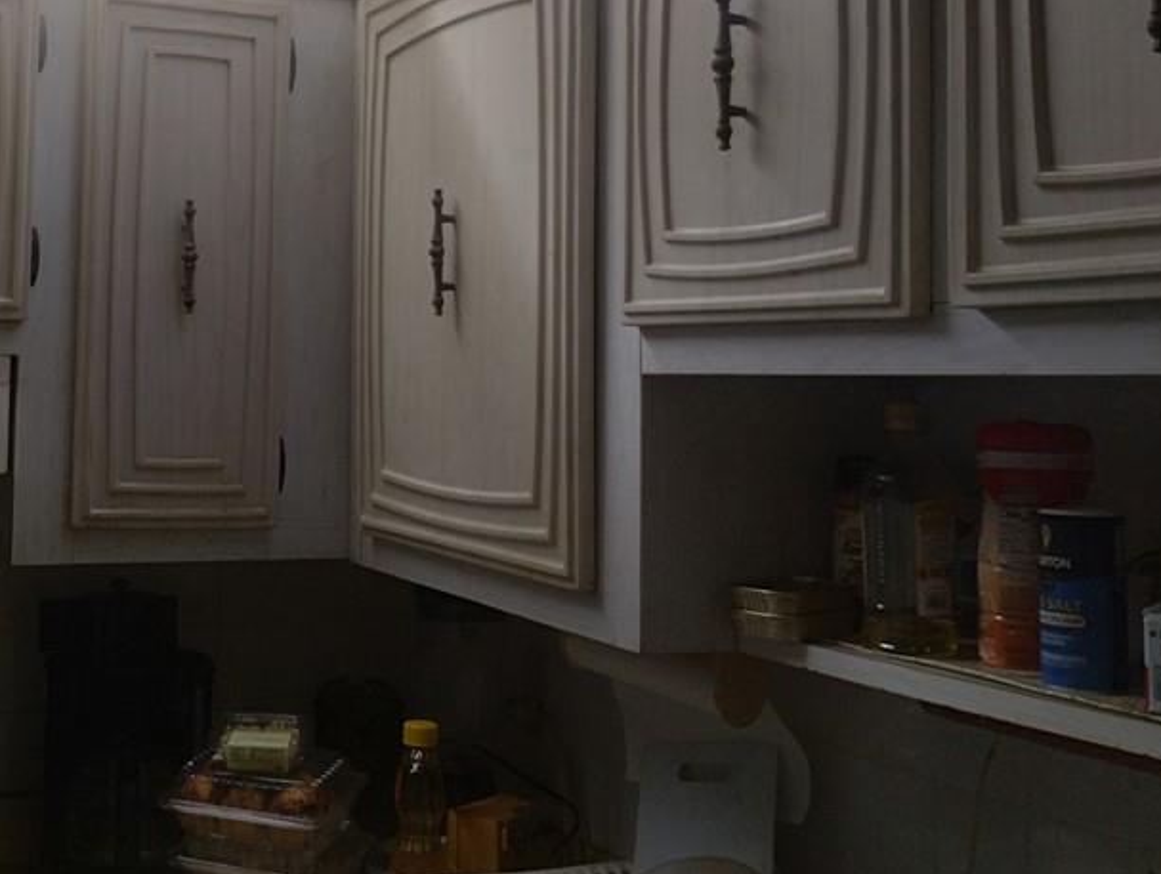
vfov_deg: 30.7
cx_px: 240
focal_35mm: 47
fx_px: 1579
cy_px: 271
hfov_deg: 38.9
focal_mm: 4.27
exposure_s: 1/60
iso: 325
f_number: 1.8
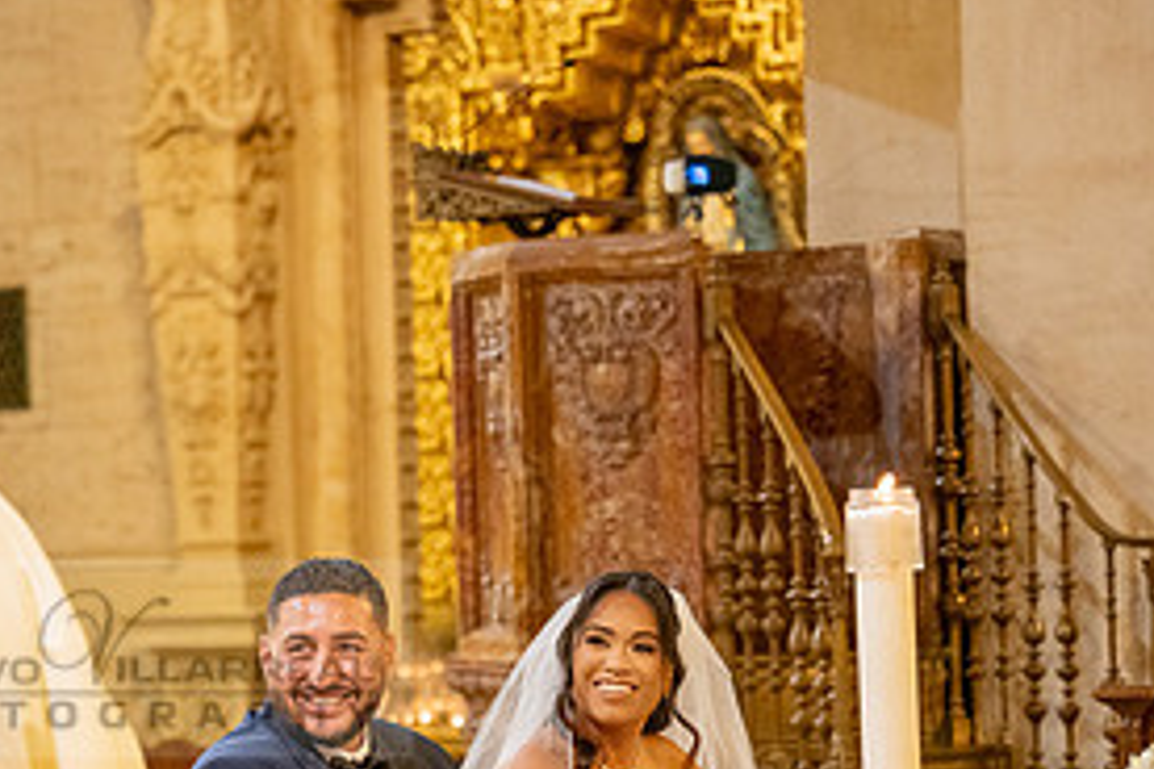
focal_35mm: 147
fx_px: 4712
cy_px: 658
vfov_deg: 9.3
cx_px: 59
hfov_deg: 13.8
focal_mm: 70
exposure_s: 1/200
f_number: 2.8
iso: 2000
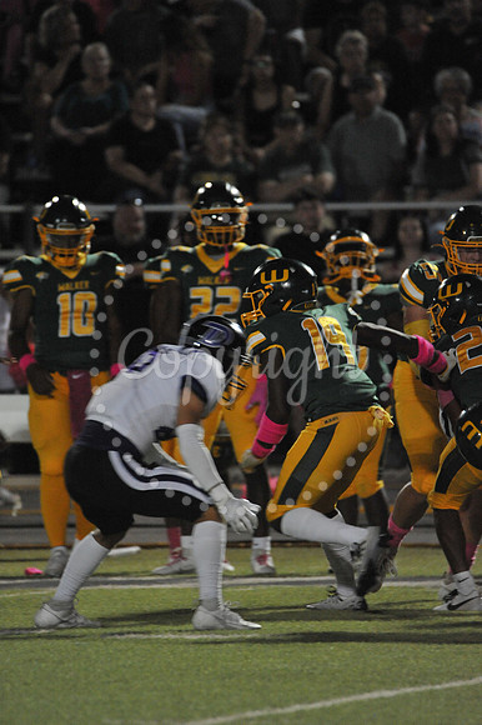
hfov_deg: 2.3
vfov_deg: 3.4
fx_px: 12063
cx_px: 241
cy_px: 362
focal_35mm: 600
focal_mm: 600
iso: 6400
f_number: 6.3
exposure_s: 1/200
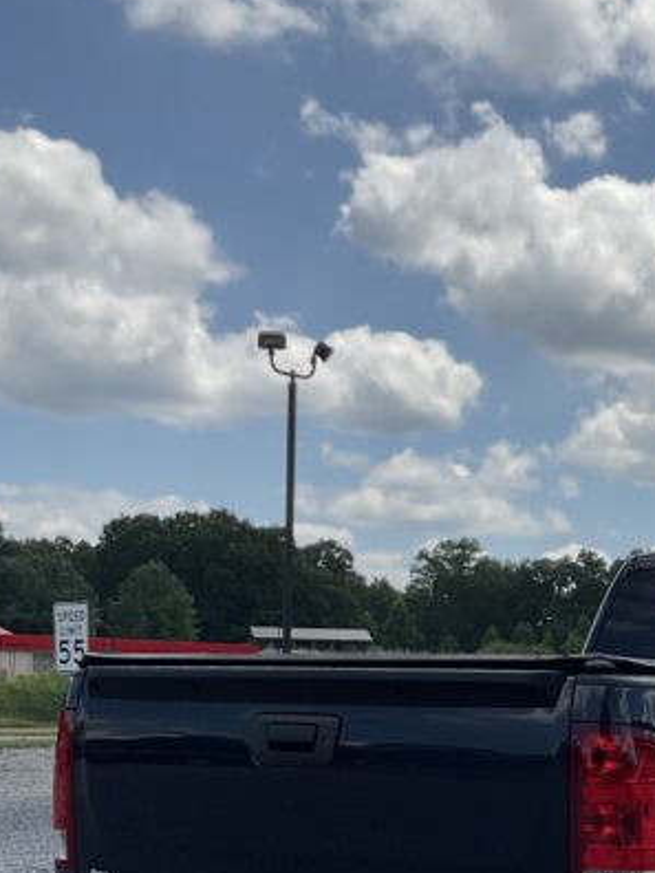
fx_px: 1892
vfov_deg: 25.5
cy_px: 712
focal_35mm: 75
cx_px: 756
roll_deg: -0.8
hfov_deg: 18.7
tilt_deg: -0.1
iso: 16
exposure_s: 1/2959
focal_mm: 3
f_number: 1.8
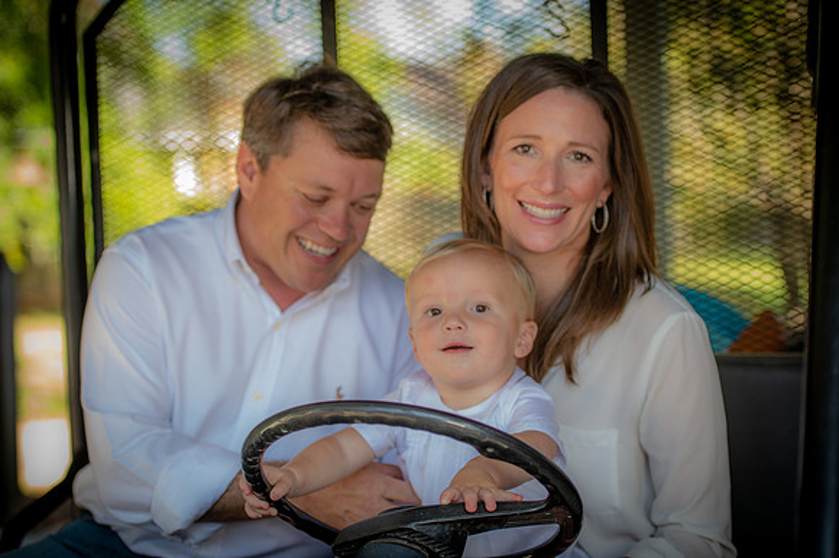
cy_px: 279
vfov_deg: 18.2
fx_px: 1747
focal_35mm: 75
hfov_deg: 27.0
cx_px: 420
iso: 50
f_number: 2.8
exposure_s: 1/80
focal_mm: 75
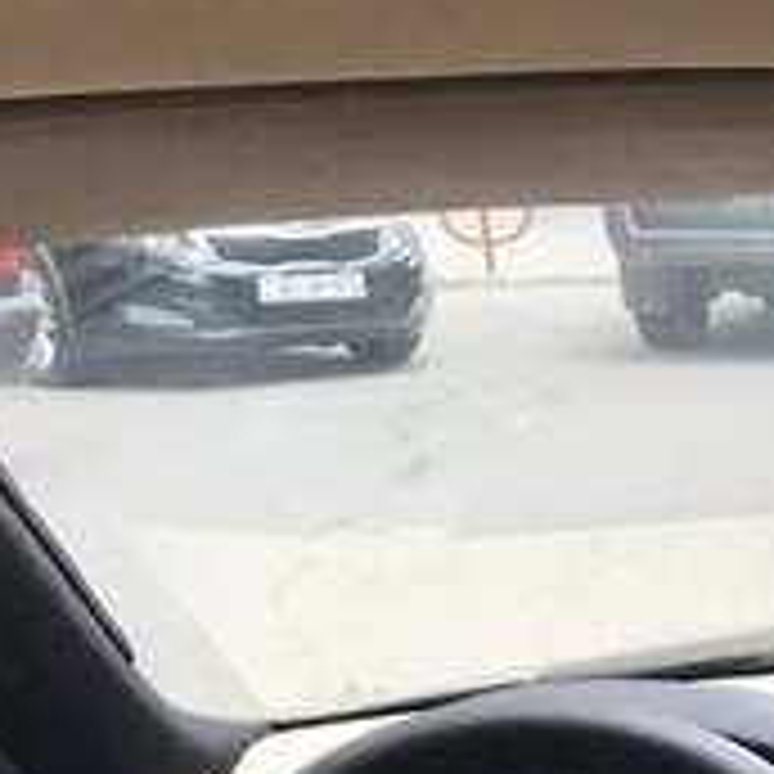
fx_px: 2403
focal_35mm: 95
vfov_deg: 17.6
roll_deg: +0.0
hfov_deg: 16.0
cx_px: 1318
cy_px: 871
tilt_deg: -16.6
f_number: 1.8
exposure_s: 1/100
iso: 40
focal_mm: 3.99
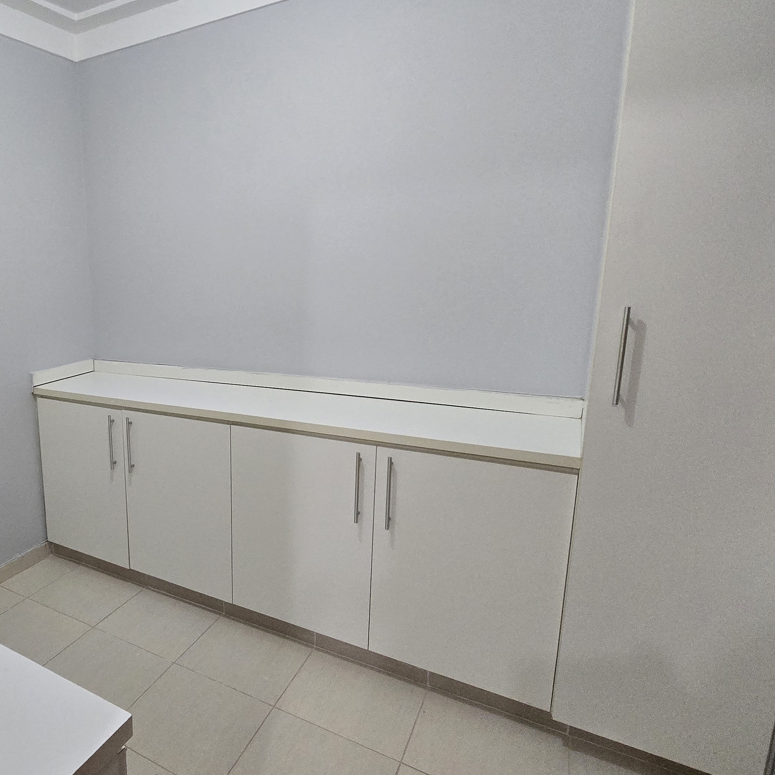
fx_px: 532
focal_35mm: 21
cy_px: 403
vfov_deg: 72.1
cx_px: 157
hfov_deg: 65.7
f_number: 2.2
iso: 640
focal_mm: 2.2
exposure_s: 1/60
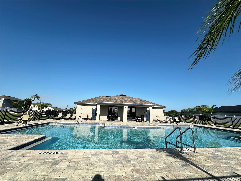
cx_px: 120
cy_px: 90
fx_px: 97
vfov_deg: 85.7
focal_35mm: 14
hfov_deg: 102.1
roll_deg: -1.6
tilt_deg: +12.6
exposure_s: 1/3040
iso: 50
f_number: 2.2
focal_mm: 2.22
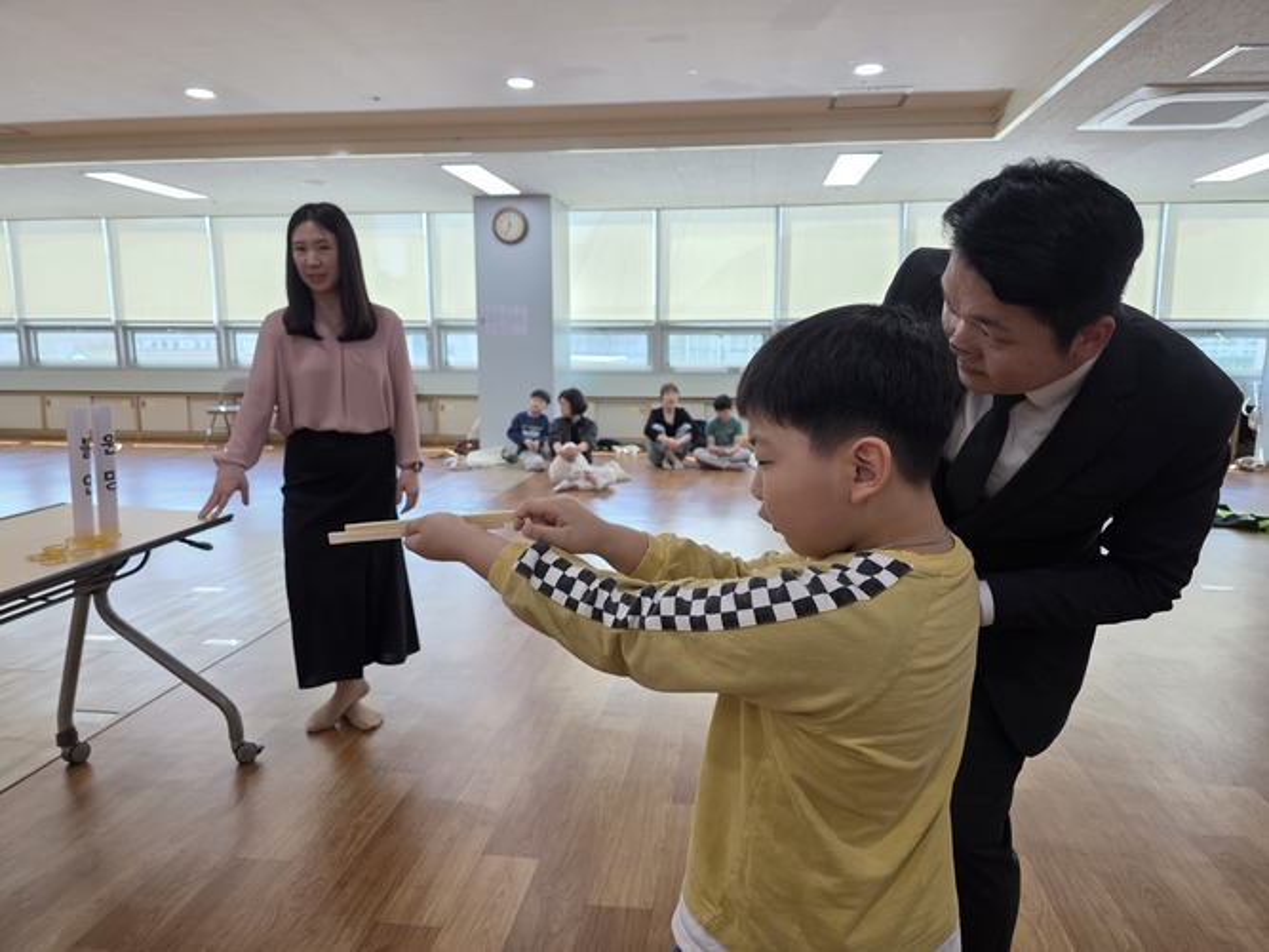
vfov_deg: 58.9
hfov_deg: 73.9
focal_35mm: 23
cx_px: 634
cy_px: 476
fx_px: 843
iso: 80
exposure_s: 1/120
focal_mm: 6.3
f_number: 1.7
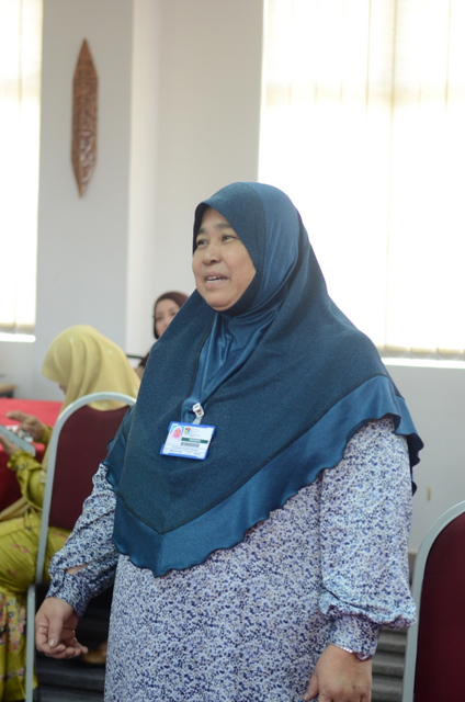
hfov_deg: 16.5
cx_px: 232
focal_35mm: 82
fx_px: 1605
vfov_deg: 24.7
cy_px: 351
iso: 800
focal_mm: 55
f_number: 3.2
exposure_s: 1/80
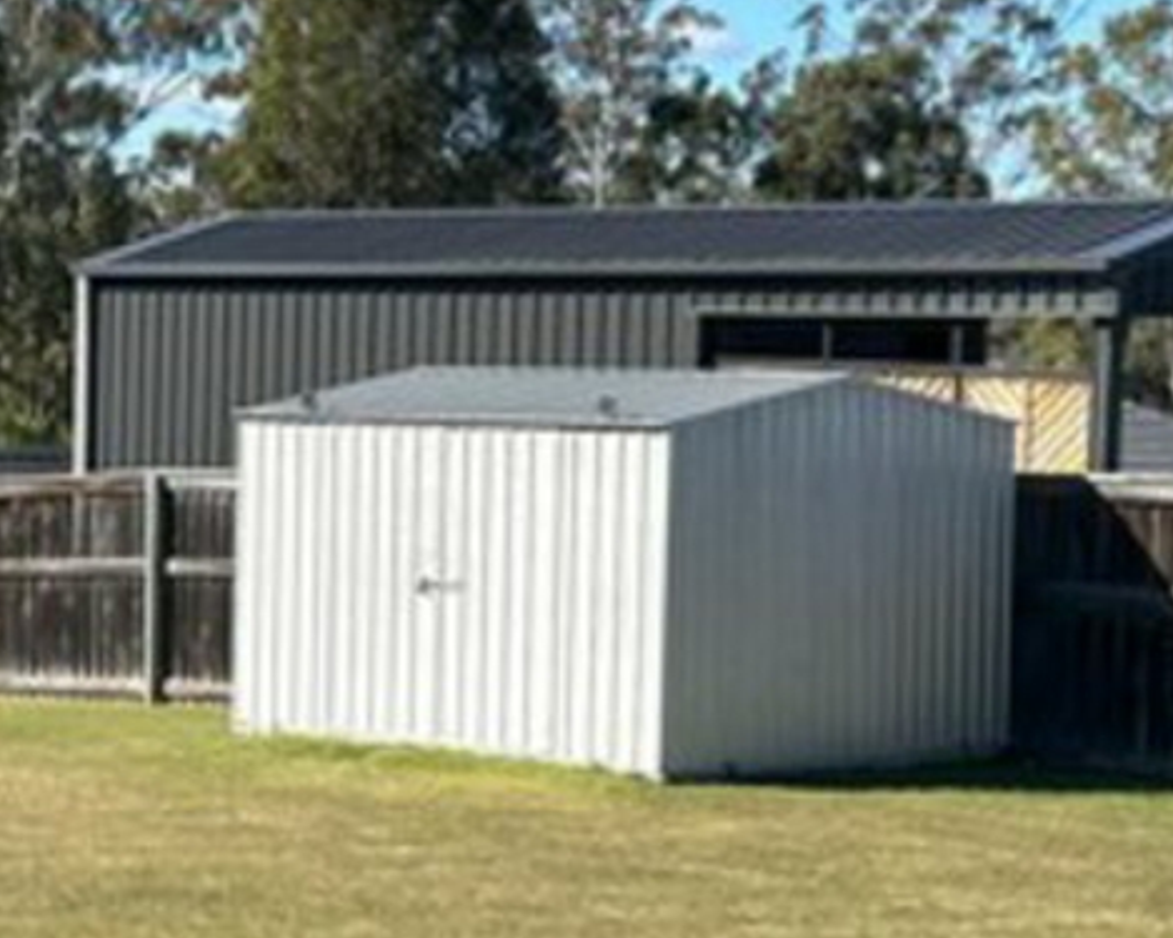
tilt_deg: -2.7
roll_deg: -0.7
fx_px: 3610
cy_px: 498
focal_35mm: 104
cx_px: -425
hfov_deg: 17.2
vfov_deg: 14.8
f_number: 1.5
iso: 50
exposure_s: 1/3257
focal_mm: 5.7
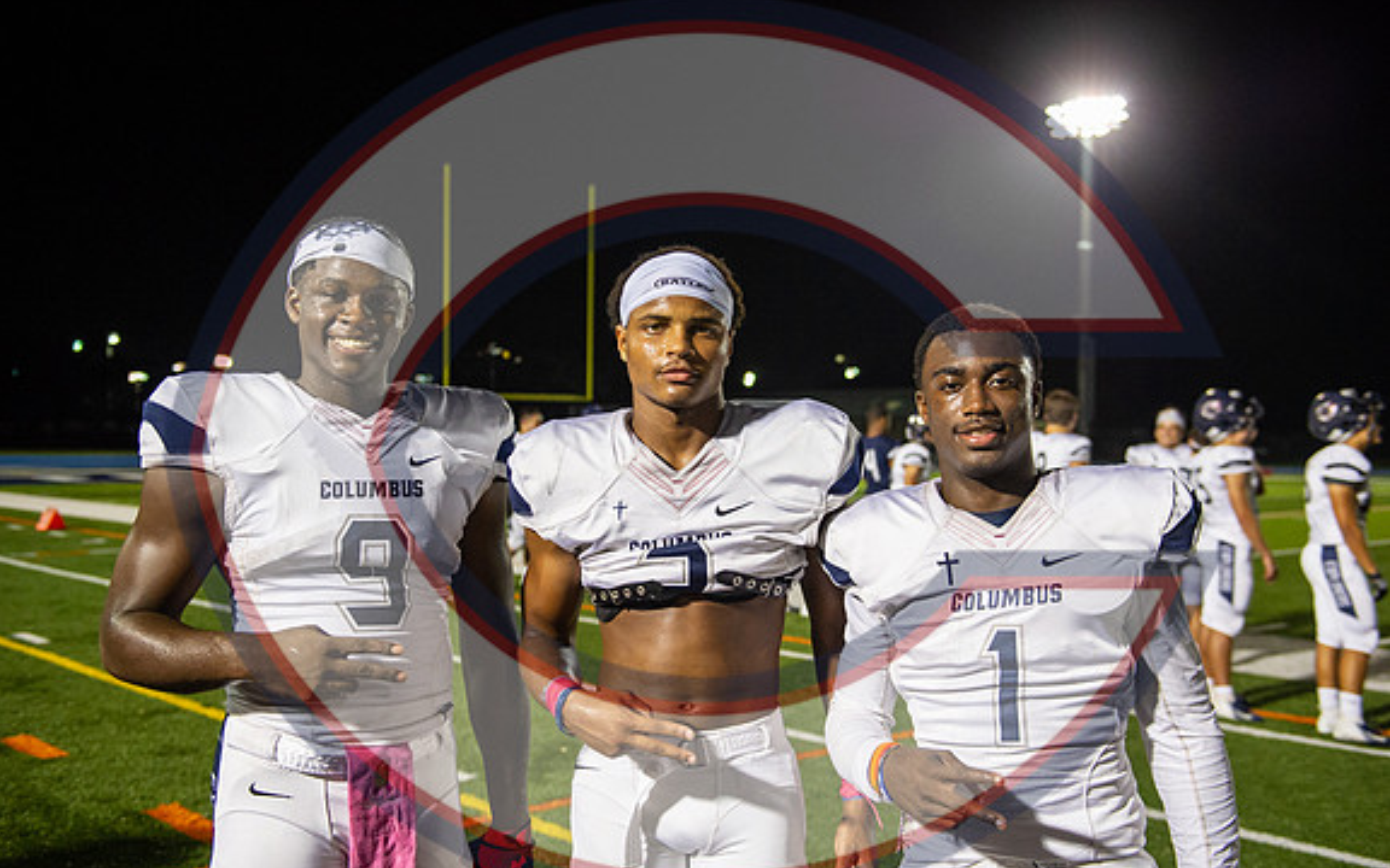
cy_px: 453
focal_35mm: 39
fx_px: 1477
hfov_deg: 50.4
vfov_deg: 32.8
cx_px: 693
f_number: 3.2
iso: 3200
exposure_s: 1/1000
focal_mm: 38
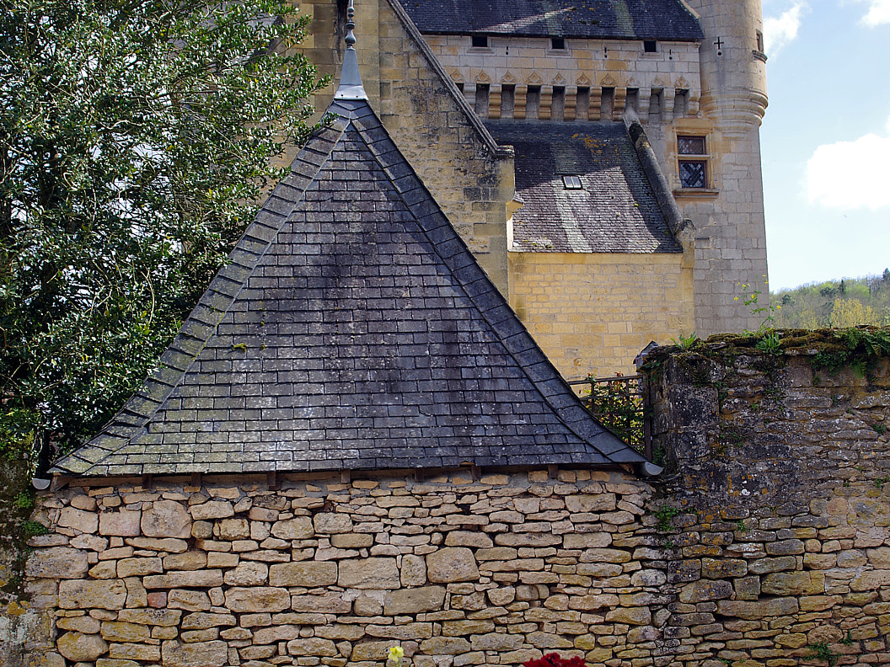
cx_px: 447
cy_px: 382
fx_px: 1311
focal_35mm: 51
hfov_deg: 37.5
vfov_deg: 28.5
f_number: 7.1
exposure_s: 1/100
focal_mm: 35
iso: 100
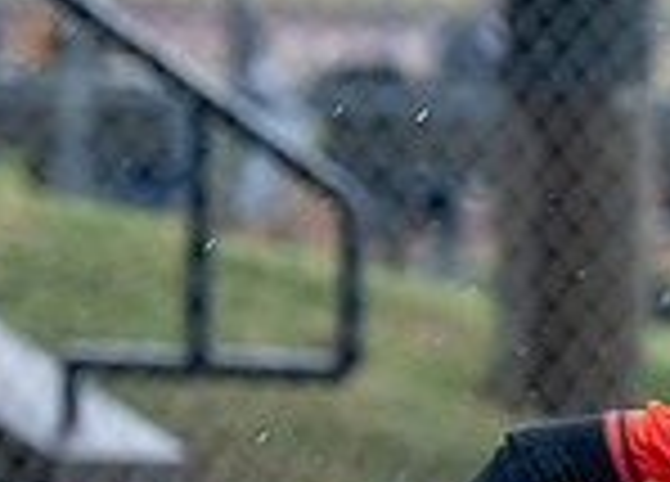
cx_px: 946
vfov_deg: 1.8
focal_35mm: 811
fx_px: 15460
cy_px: 546
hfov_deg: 2.5
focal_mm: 127
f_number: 2.8
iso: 1600
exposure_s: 1/1000
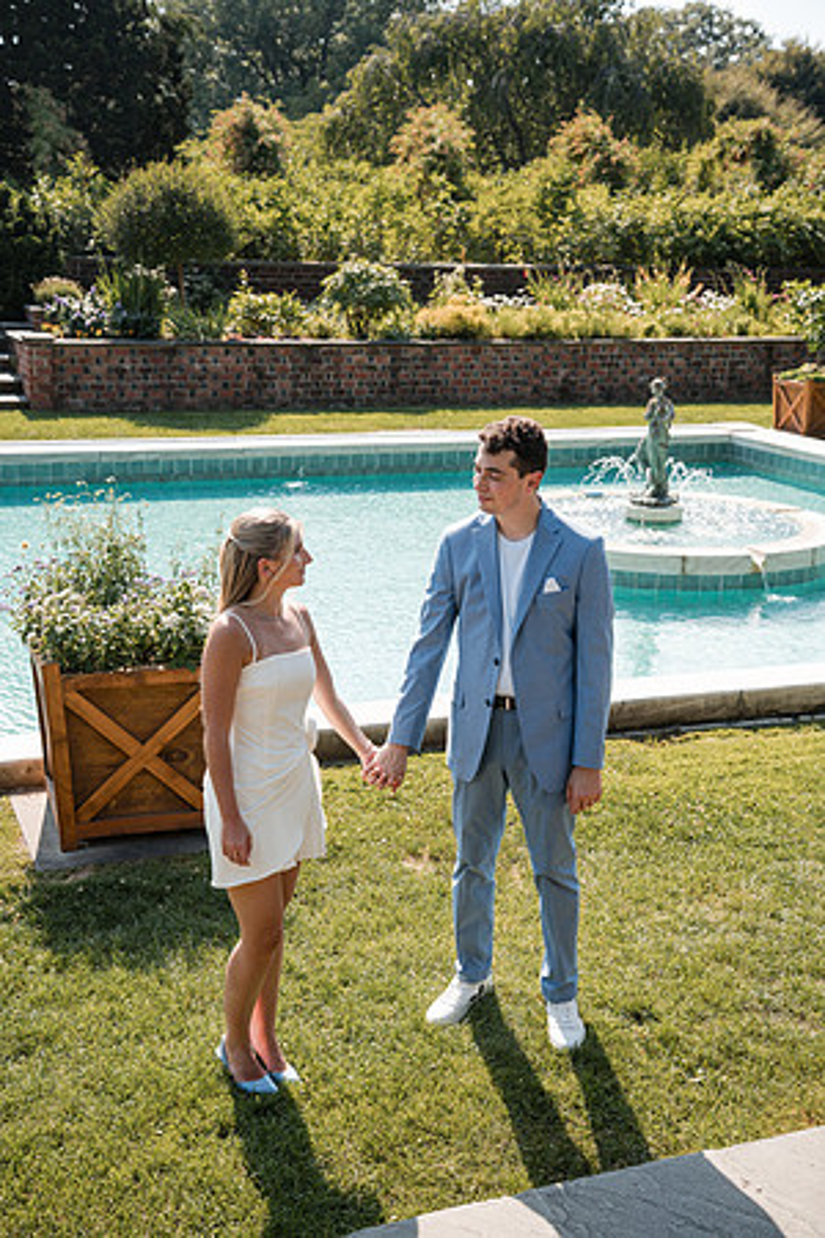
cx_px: 412
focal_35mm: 44
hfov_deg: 30.5
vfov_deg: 44.5
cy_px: 619
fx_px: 1512
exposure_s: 1/250
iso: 100
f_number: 5
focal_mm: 44
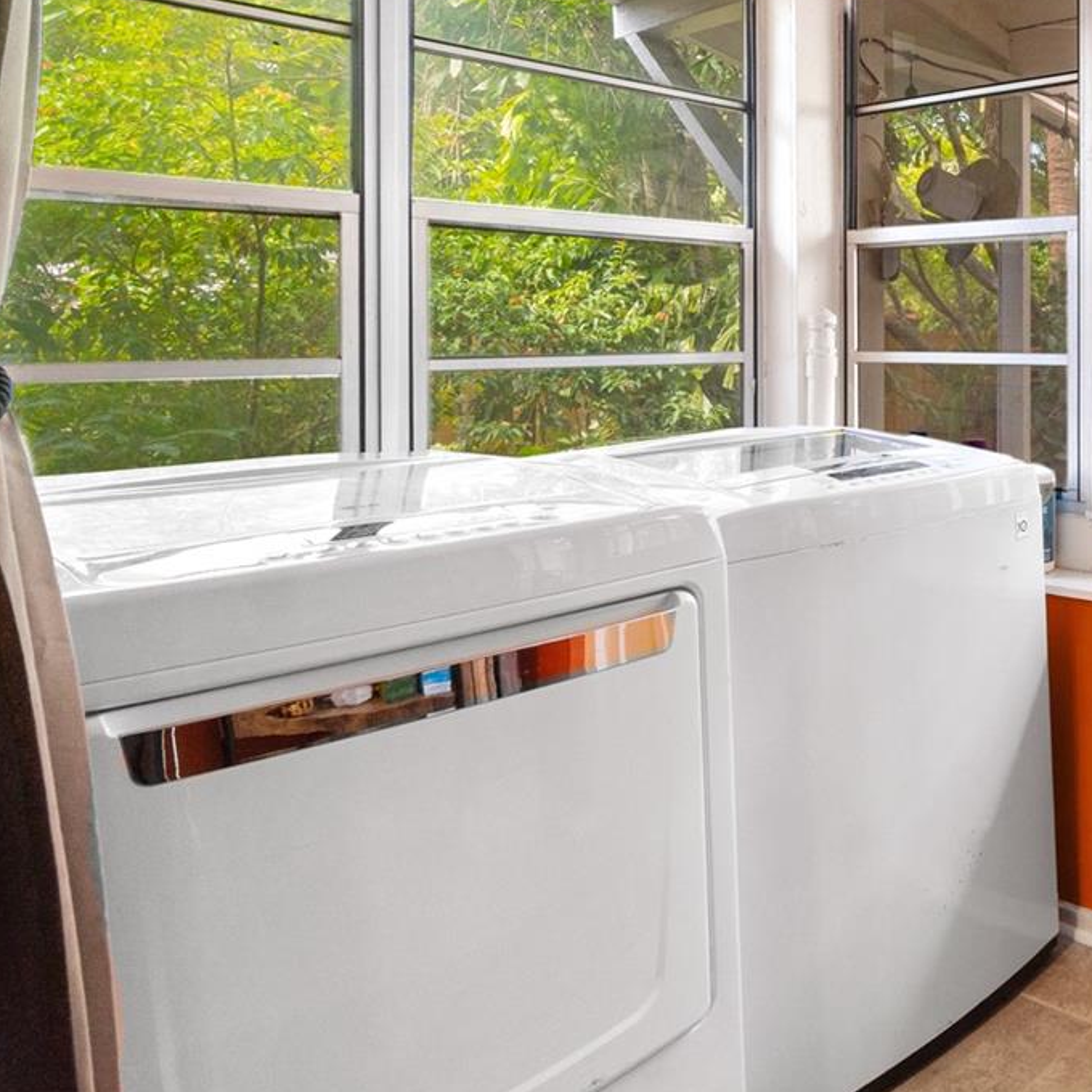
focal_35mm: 30
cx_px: 1216
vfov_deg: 52.8
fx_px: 1071
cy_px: 347
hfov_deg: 42.0
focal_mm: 10
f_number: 8
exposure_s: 1/6
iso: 250
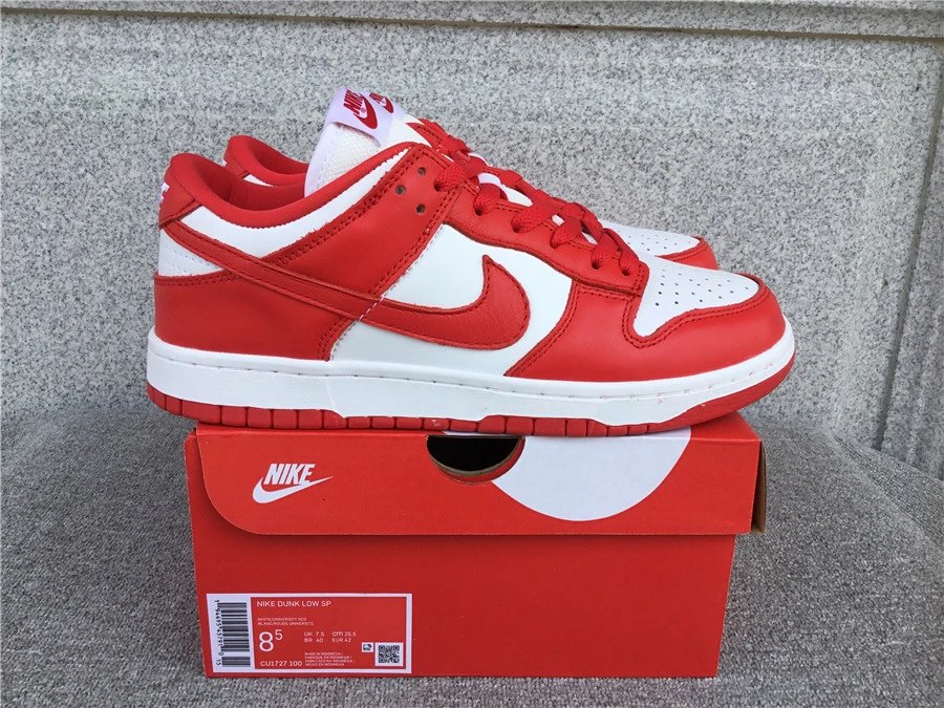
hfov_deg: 58.4
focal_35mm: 31
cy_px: 354
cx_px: 472
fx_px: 845
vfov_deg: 45.4
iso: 25
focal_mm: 3.3
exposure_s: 1/494
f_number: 2.4
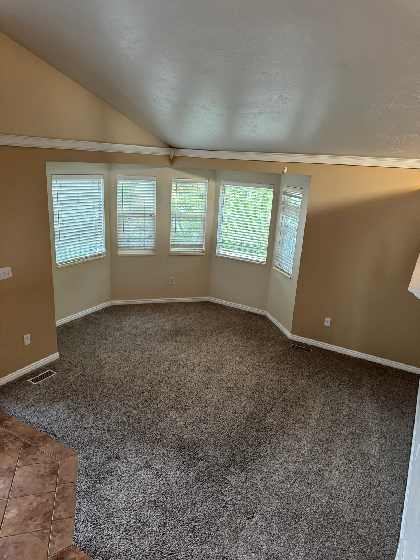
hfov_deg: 56.8
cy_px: 280
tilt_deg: -17.1
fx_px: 388
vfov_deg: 71.6
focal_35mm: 24
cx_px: 210
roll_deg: -2.7
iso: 500
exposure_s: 1/60
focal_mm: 6.76
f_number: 1.78
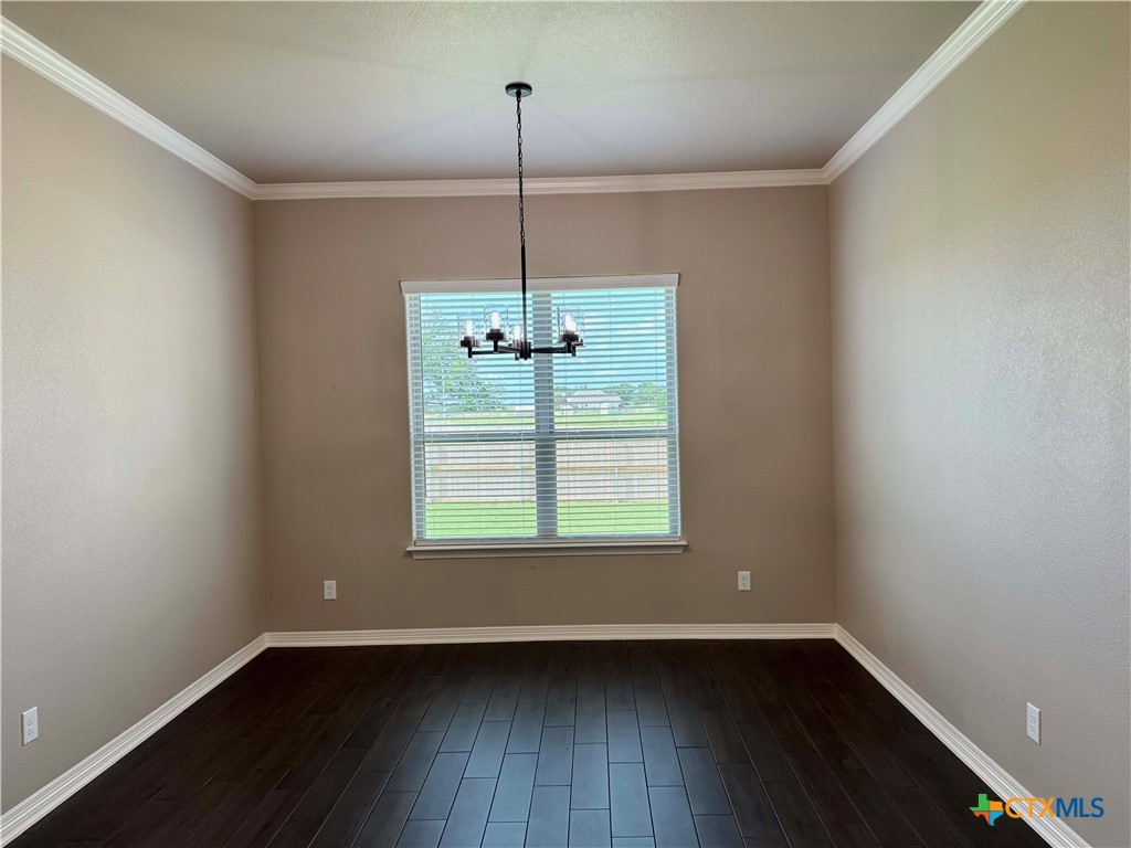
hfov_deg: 71.6
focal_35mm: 24
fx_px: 784
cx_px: 566
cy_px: 424
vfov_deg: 56.8
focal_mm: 6.76
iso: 80
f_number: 1.78
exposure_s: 1/168
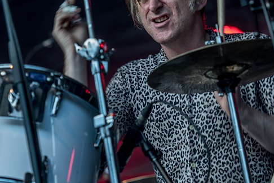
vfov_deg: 4.6
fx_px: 2281
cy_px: 53
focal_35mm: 300
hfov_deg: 6.9
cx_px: 176
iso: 100
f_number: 2.8
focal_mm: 135
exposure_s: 1/100
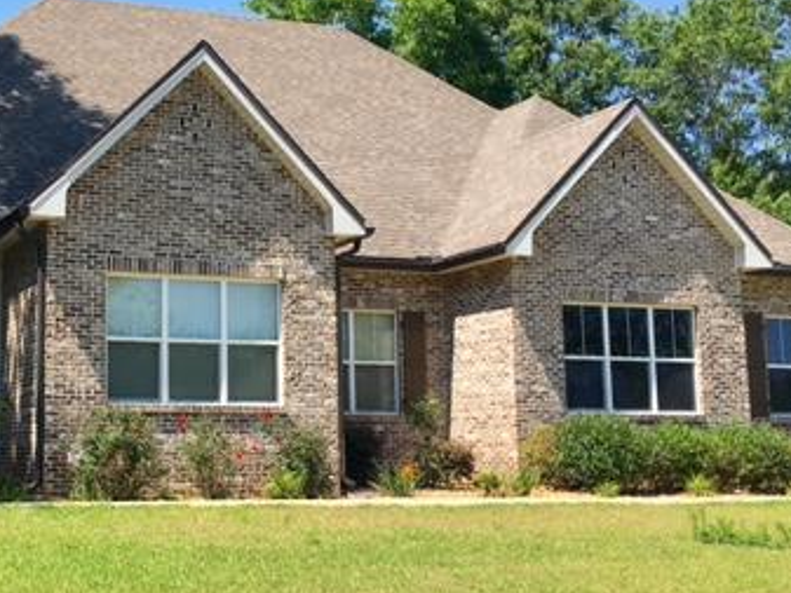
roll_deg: -0.5
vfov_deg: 26.6
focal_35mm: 55
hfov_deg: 34.0
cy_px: 302
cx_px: 169
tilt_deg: +8.3
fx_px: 1257
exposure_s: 1/927
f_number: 2.2
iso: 25
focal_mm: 4.15
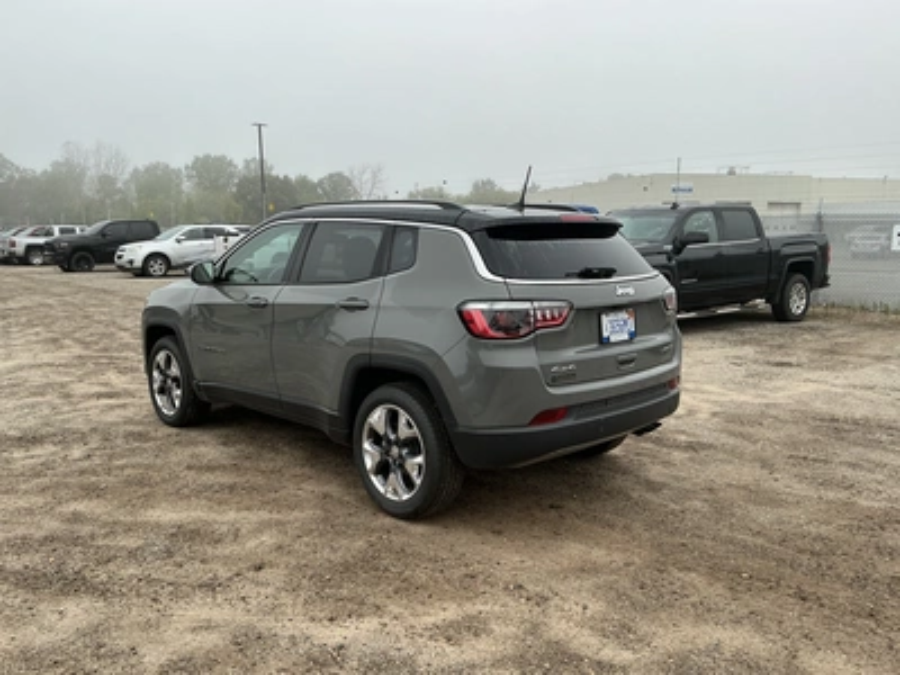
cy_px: 338
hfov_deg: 63.4
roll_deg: +0.5
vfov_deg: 49.7
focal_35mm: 28
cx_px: 450
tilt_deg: -5.0
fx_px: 728
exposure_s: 1/122
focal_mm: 3
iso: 20
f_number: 1.8
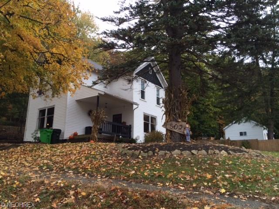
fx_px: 242
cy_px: 104
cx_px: 140
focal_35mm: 30
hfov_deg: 60.0
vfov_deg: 46.8
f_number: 2.2
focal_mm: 4.12
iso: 32
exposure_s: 1/237
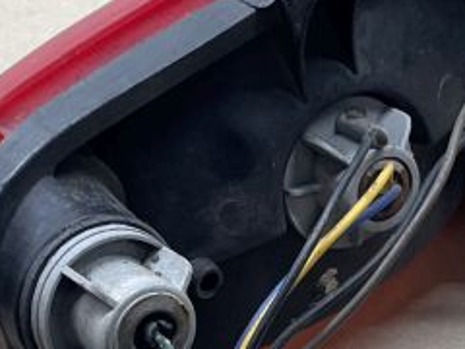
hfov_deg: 15.1
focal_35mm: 130
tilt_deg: -47.9
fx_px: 1746
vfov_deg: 11.2
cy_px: 399
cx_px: 384
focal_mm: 4.2
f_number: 1.6
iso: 80
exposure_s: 1/100
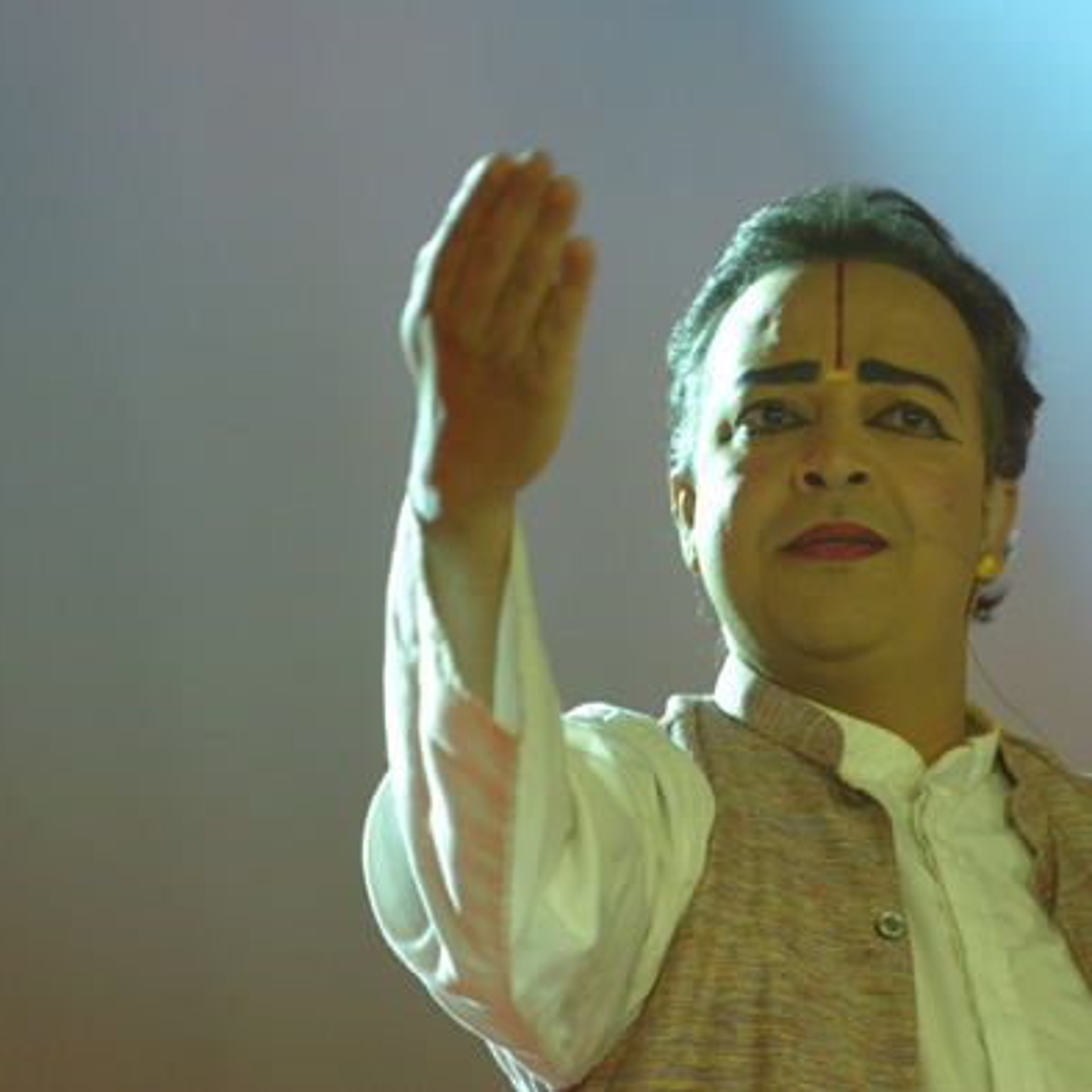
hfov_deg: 4.5
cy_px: 547
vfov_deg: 4.5
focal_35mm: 387
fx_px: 13812
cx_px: 770
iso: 800
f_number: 2.8
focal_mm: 200
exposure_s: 1/80
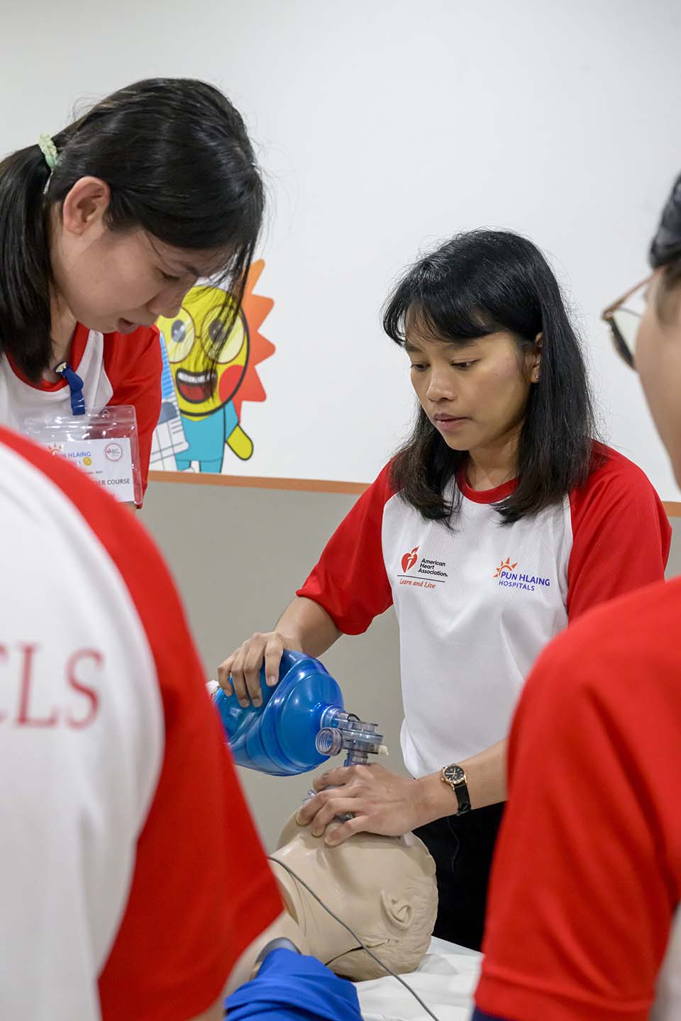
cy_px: 510
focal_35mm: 60
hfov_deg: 22.6
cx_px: 340
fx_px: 1702
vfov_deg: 33.4
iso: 10000
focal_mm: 60
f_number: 7.1
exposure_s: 1/250
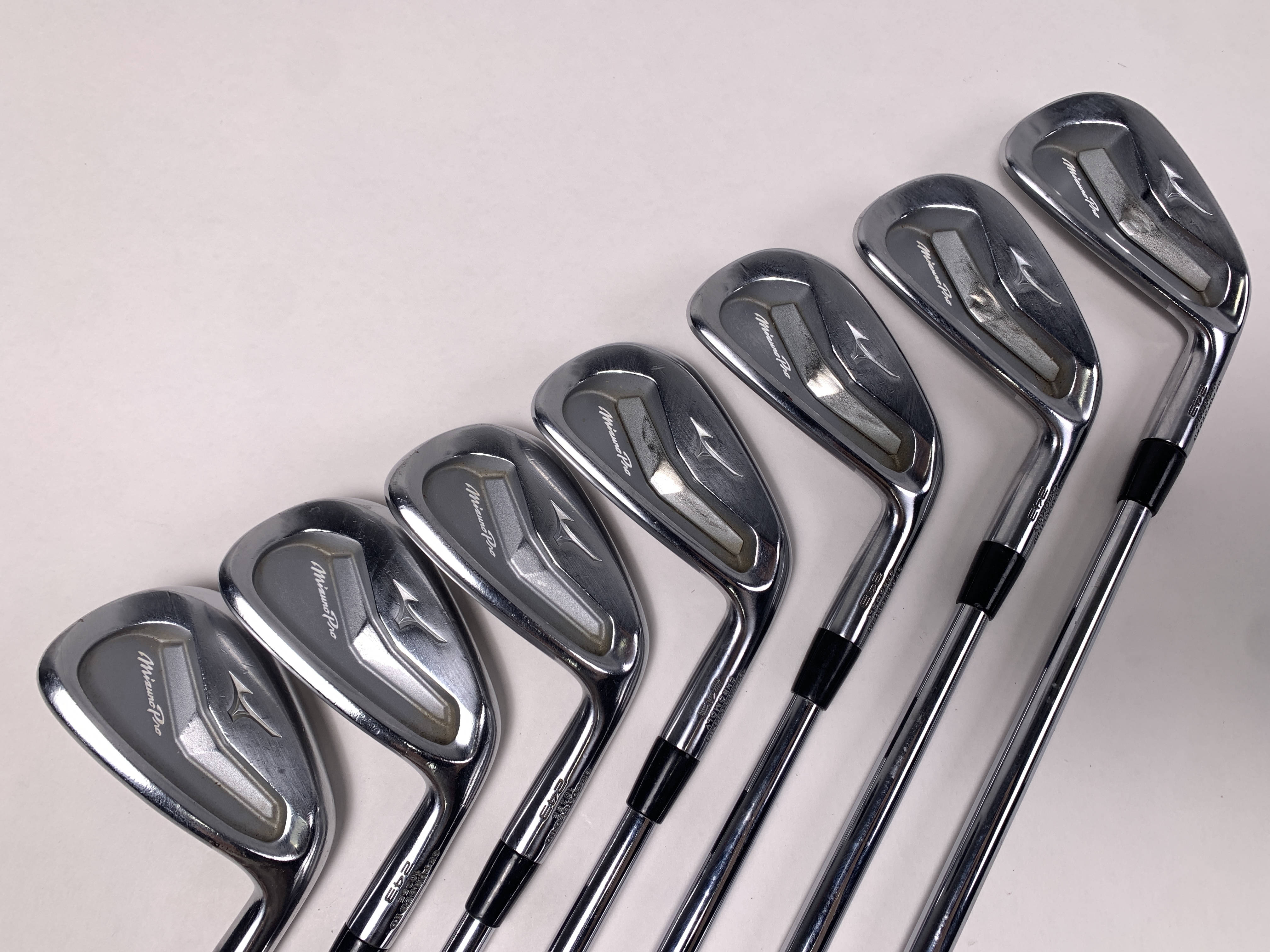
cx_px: 635
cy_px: 476
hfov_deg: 67.3
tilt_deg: -76.0
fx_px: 954
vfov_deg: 53.1
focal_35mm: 26
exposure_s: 1/197
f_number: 1.8
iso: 25
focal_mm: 4.25
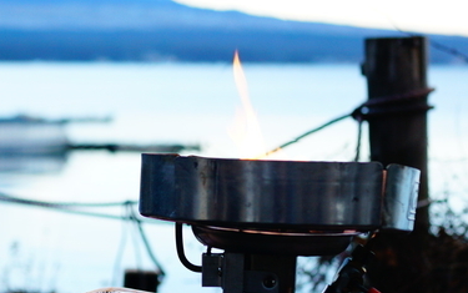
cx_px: -29
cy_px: 145
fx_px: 1455
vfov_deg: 11.5
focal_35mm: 114
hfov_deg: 17.7
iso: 500
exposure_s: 1/250
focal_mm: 35
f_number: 5.6
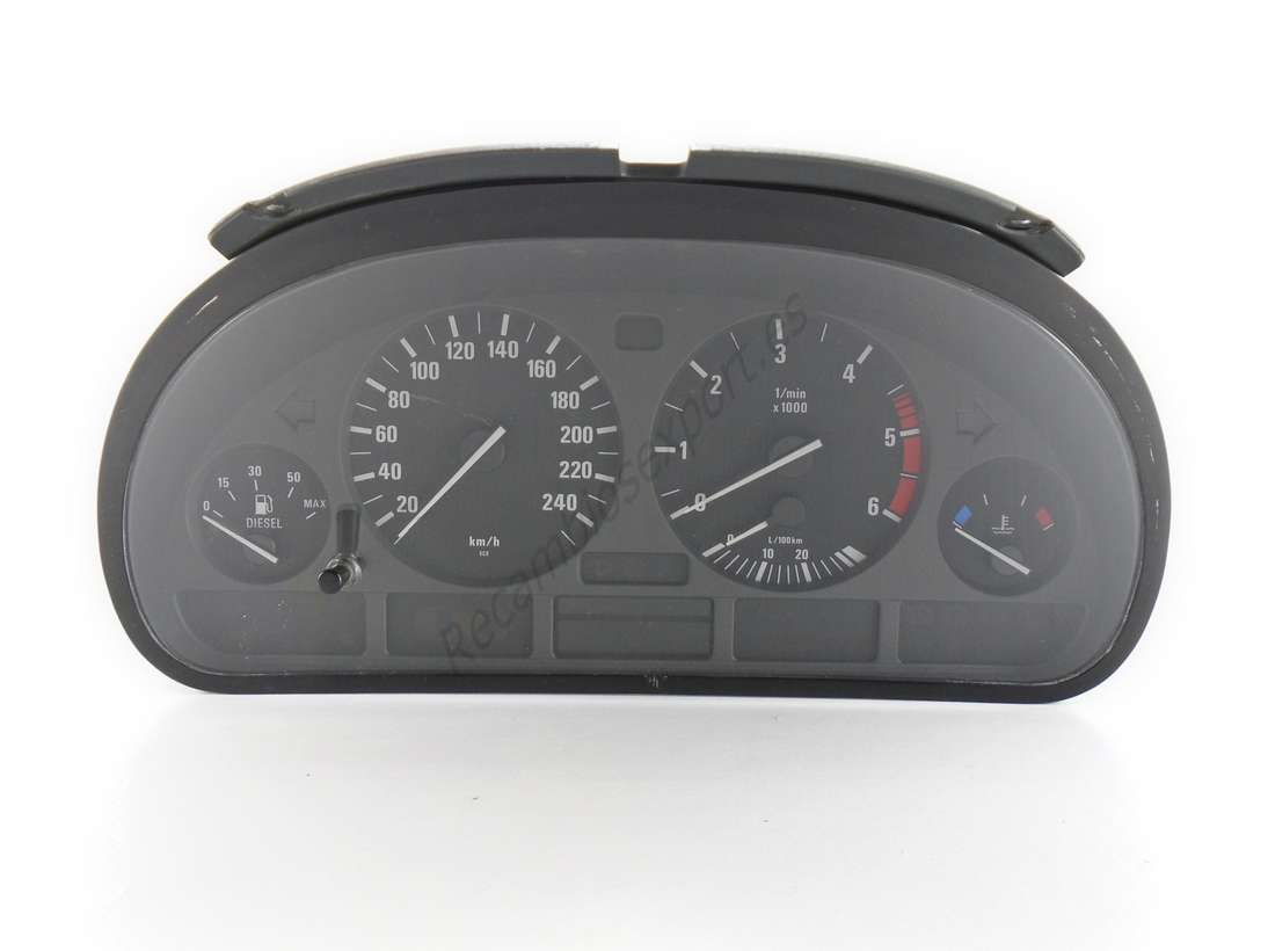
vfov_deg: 53.0
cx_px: 634
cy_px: 476
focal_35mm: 26
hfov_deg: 67.3
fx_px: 952
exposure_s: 1/30
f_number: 3.2
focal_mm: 4.6
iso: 100
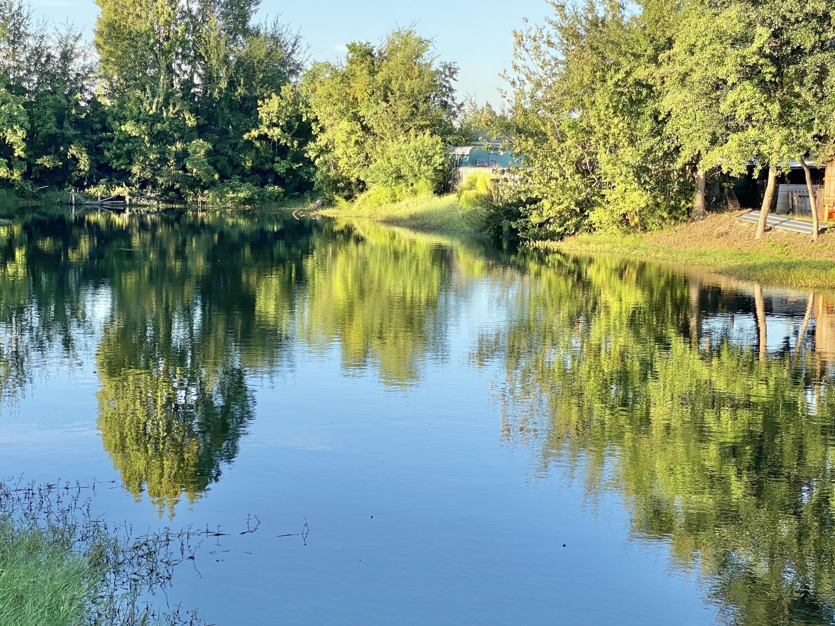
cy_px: 336
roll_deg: -2.2
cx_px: 423
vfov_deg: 24.0
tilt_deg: -6.4
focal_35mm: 61
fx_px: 1471
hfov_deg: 31.7
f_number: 2
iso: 20
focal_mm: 6
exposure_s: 1/329
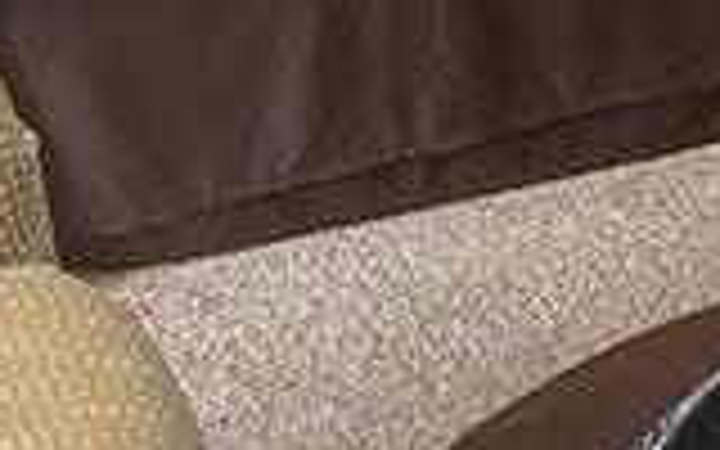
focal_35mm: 176
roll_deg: +1.8
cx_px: 1314
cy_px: -540
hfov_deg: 11.1
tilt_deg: -14.9
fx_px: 3454
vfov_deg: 7.1
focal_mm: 5.7
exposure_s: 1/60
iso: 400
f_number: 1.5
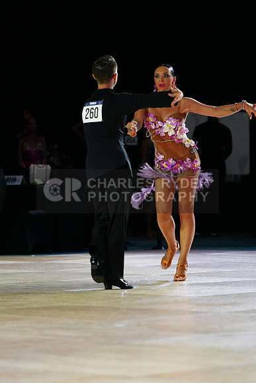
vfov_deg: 10.3
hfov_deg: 6.9
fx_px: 2132
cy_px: 192
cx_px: 128
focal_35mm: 200
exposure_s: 1/320
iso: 2500
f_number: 4
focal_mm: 200
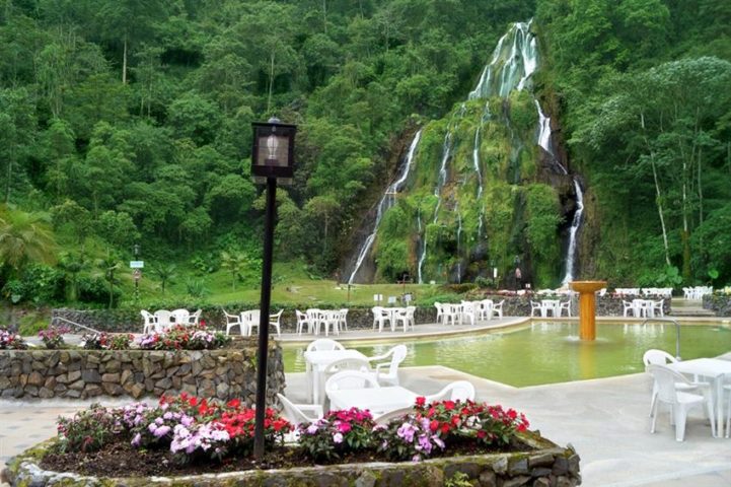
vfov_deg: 47.9
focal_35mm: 27
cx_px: 366
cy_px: 244
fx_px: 548
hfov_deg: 67.4
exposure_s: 1/200
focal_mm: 18
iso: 100
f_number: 4
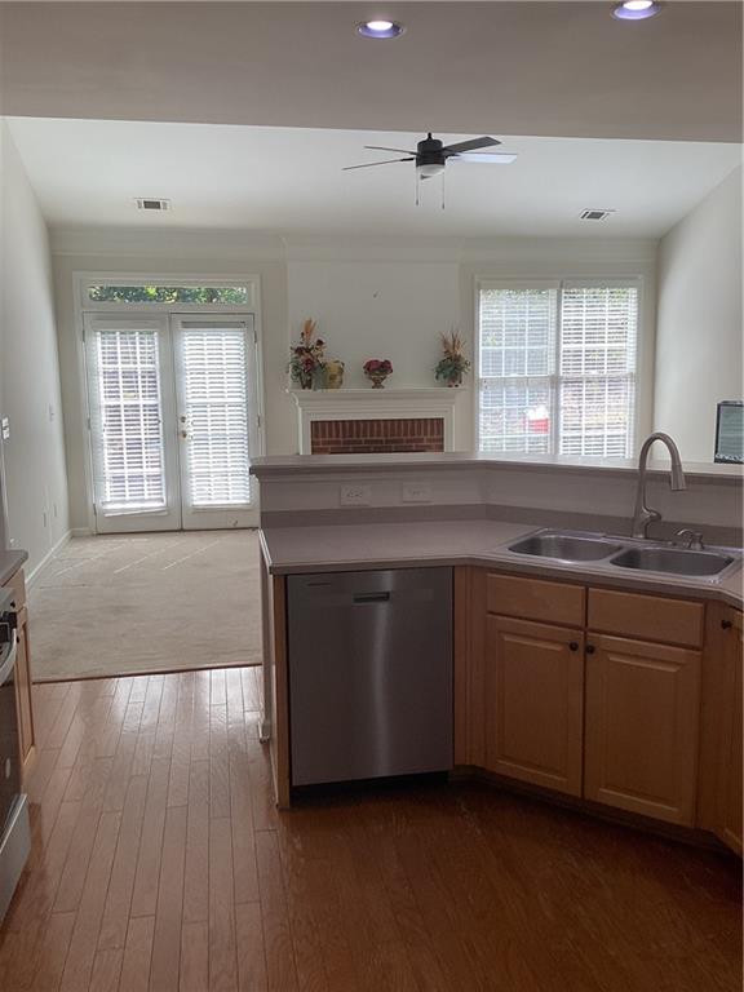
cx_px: 372
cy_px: 496
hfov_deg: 45.4
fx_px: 888
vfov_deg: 58.4
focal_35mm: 31
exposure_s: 1/120
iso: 50
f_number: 2.4
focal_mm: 3.3
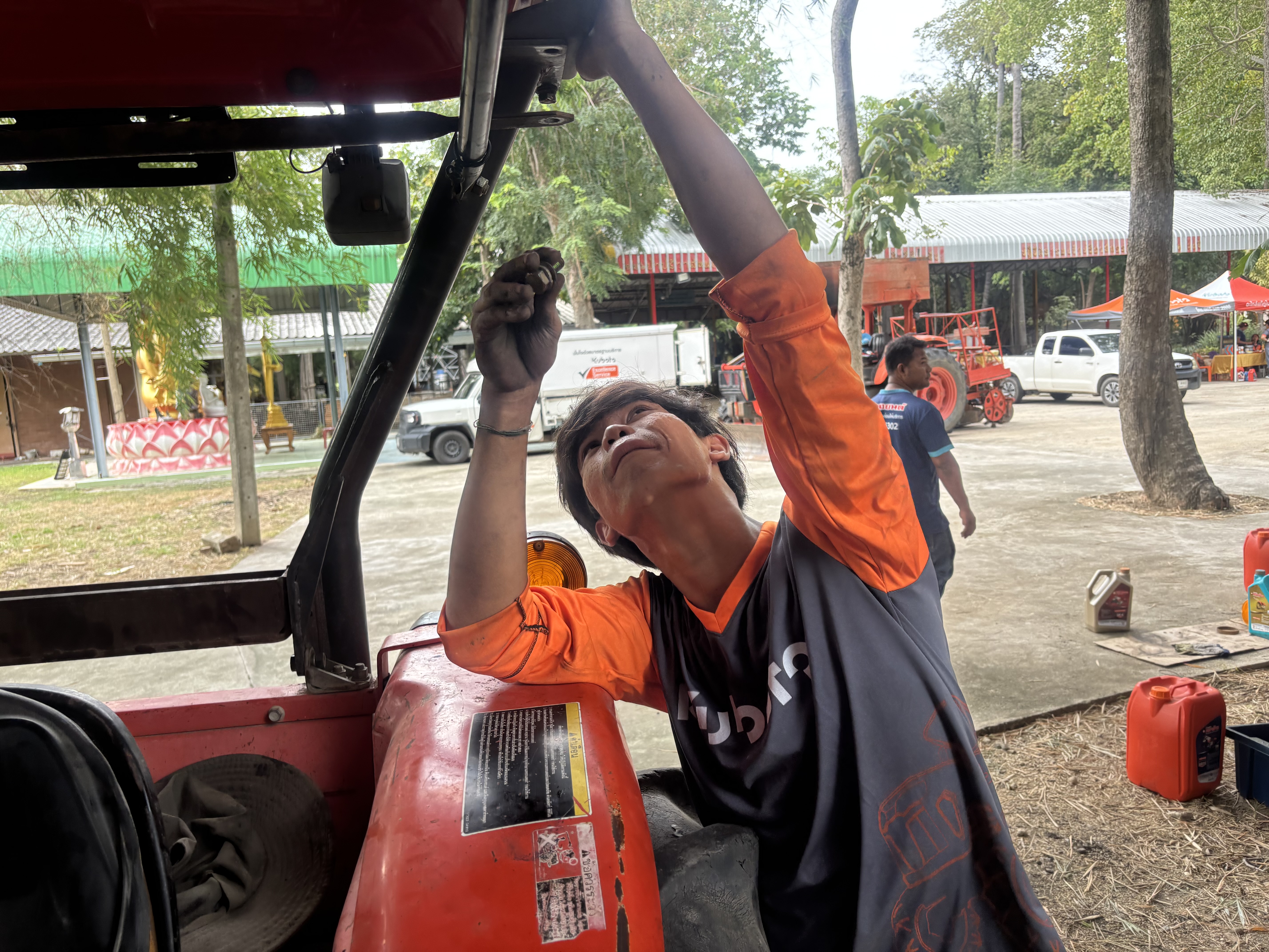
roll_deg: +3.7
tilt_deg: -7.2
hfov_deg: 67.3
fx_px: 953
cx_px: 634
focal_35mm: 26
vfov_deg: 53.1
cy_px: 476
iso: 40
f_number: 1.6
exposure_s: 1/219
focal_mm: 5.96
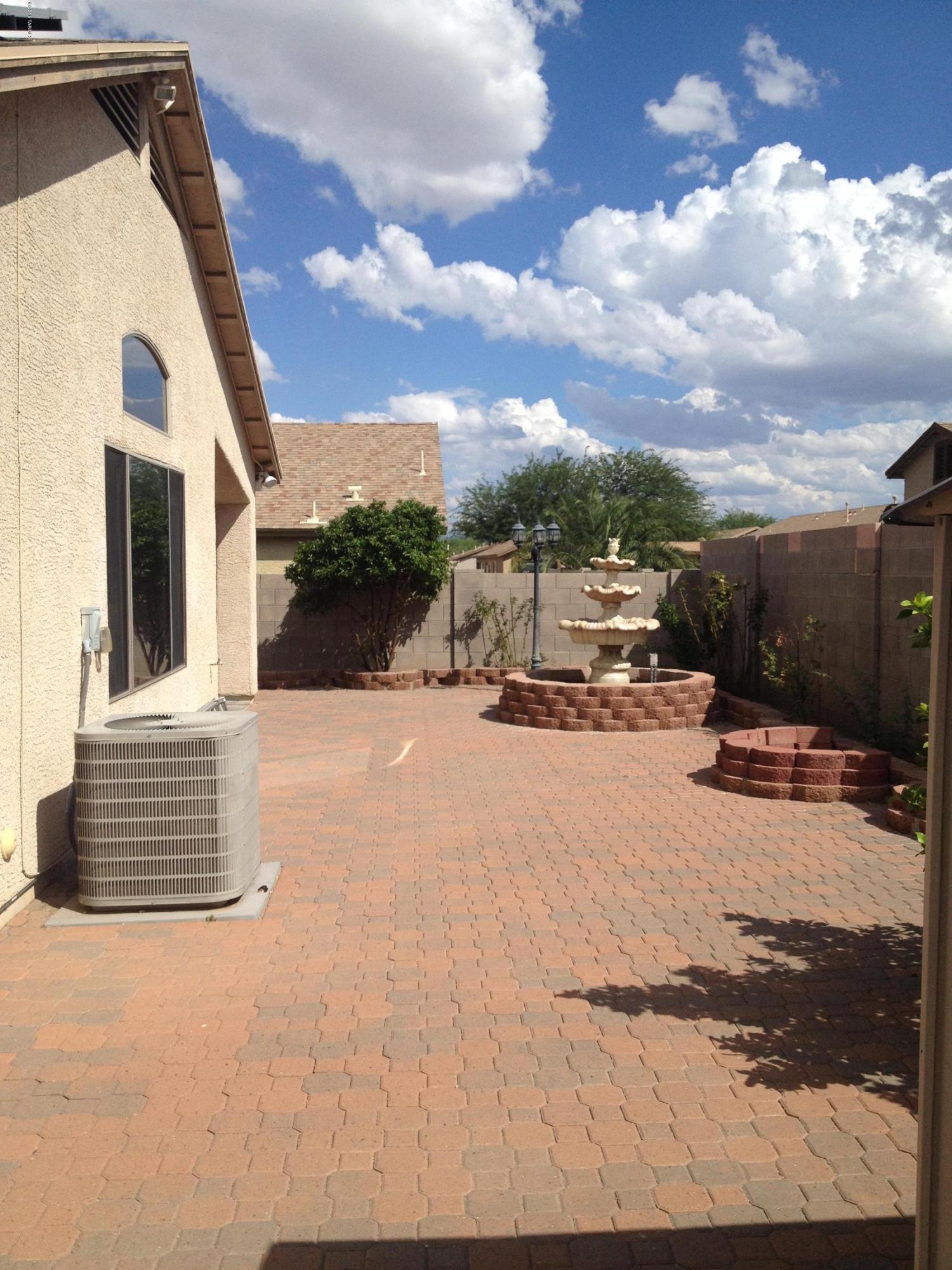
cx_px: 476
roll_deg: -0.3
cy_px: 635
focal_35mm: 35
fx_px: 1283
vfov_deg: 52.6
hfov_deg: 40.7
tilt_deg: -5.3
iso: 50
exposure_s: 1/2907
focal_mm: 4.28
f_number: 2.4
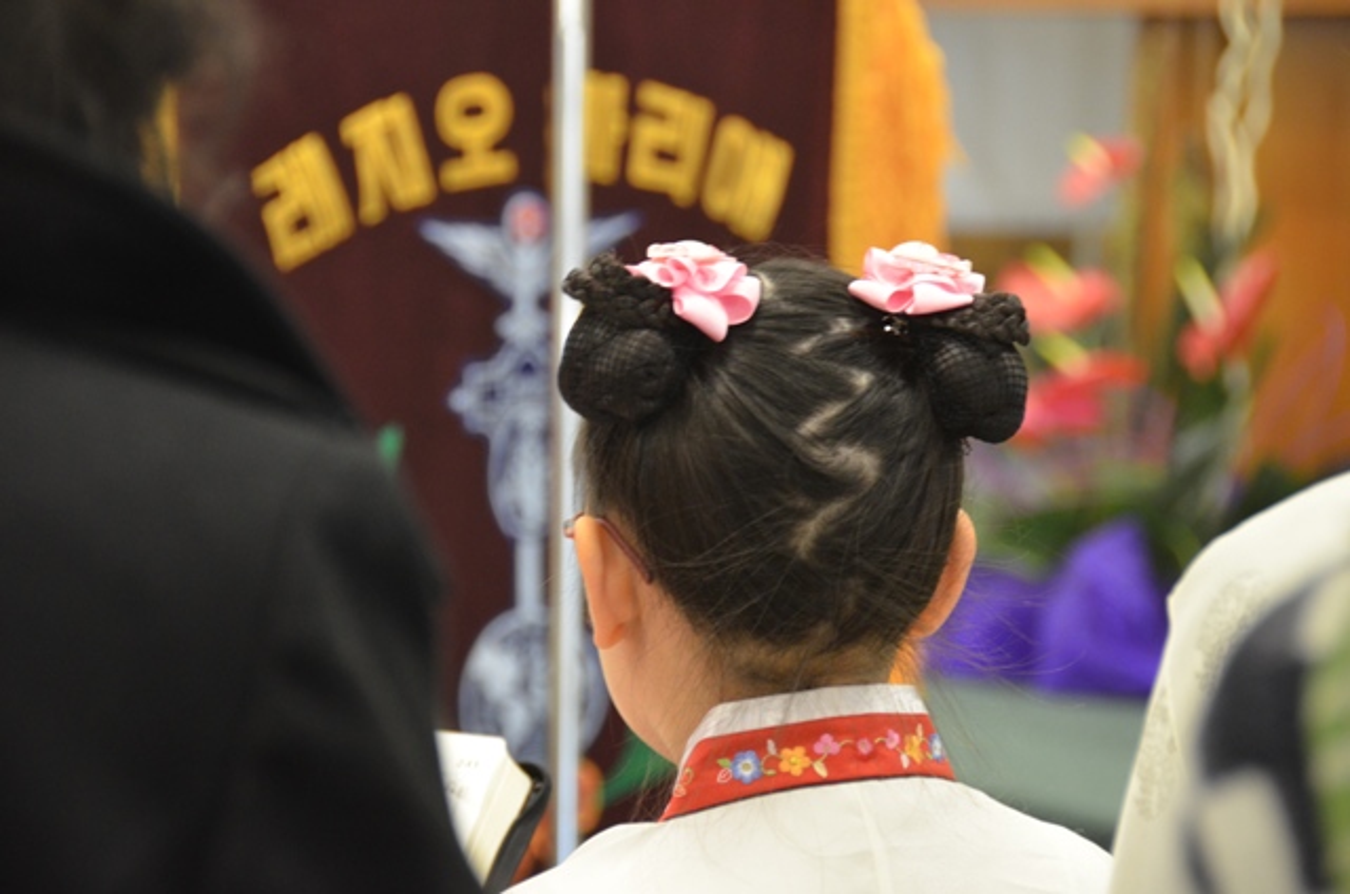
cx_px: 675
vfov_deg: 7.0
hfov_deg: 10.6
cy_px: 447
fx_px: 7298
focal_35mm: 195
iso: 1600
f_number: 5.6
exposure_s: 1/13
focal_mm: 130
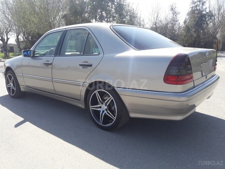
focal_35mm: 28
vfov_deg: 49.7
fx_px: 182
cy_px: 84
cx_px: 112
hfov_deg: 63.4
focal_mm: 3.7
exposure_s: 1/903
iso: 40
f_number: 1.9
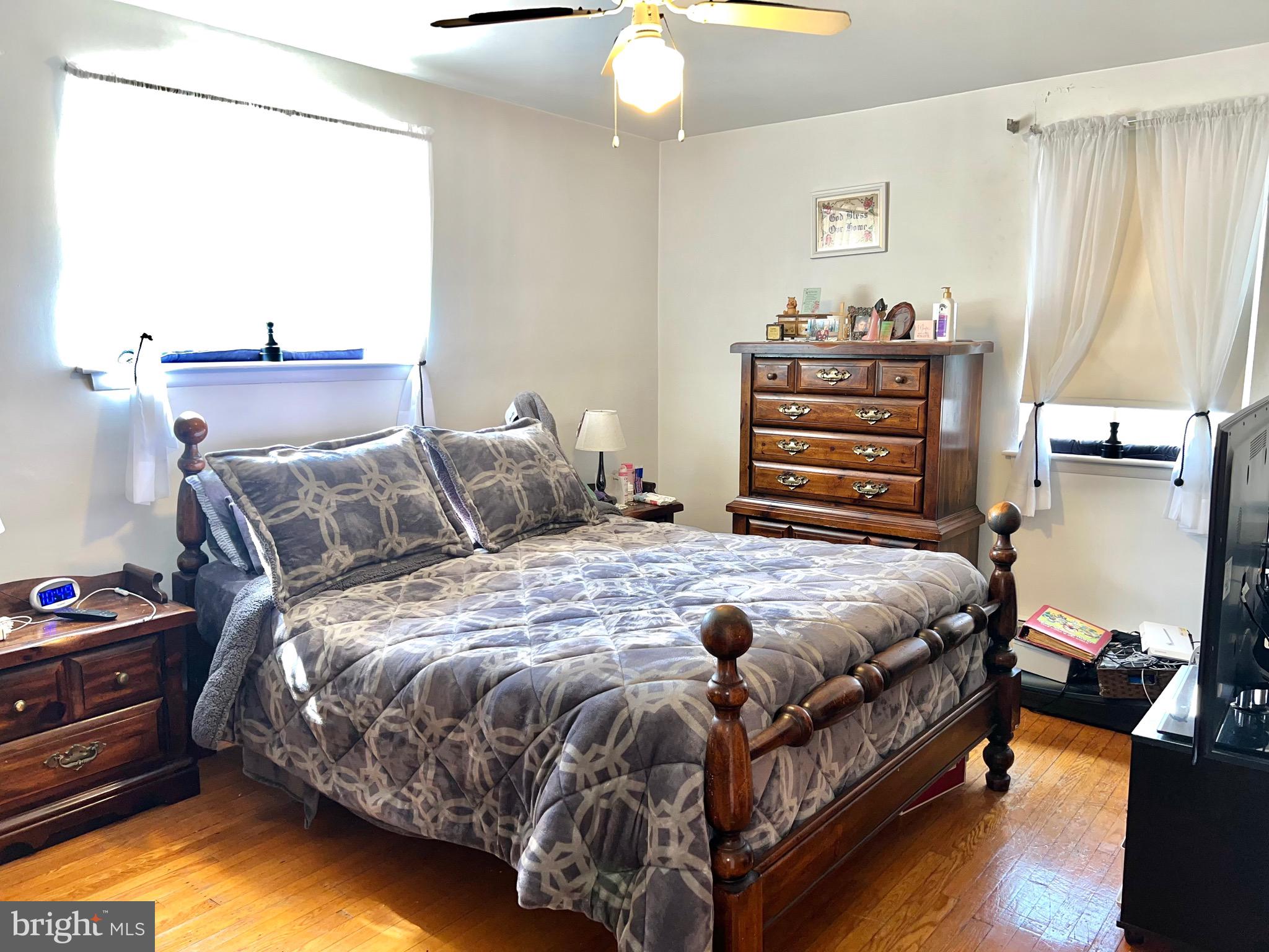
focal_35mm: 26
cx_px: 634
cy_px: 476
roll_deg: +0.8
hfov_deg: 67.3
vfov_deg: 53.1
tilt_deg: -8.5
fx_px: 953
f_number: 1.5
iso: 32
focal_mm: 5.7
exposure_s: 1/35
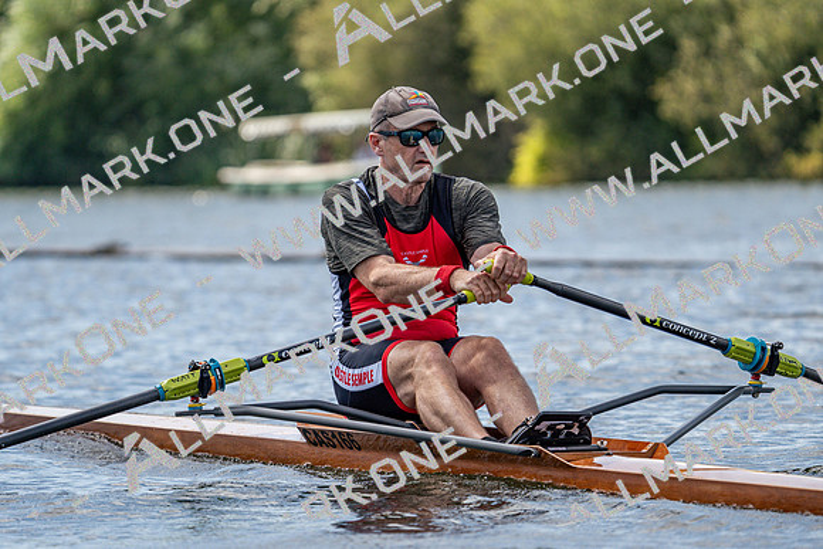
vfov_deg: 4.2
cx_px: 412
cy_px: 274
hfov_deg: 6.4
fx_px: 7408
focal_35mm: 324
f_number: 6.3
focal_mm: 324
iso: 400
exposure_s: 1/2000
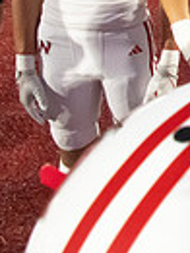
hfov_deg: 10.4
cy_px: -86
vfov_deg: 15.7
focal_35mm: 119
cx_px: 479
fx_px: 872
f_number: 7.1
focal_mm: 28
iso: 10000
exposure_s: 1/250
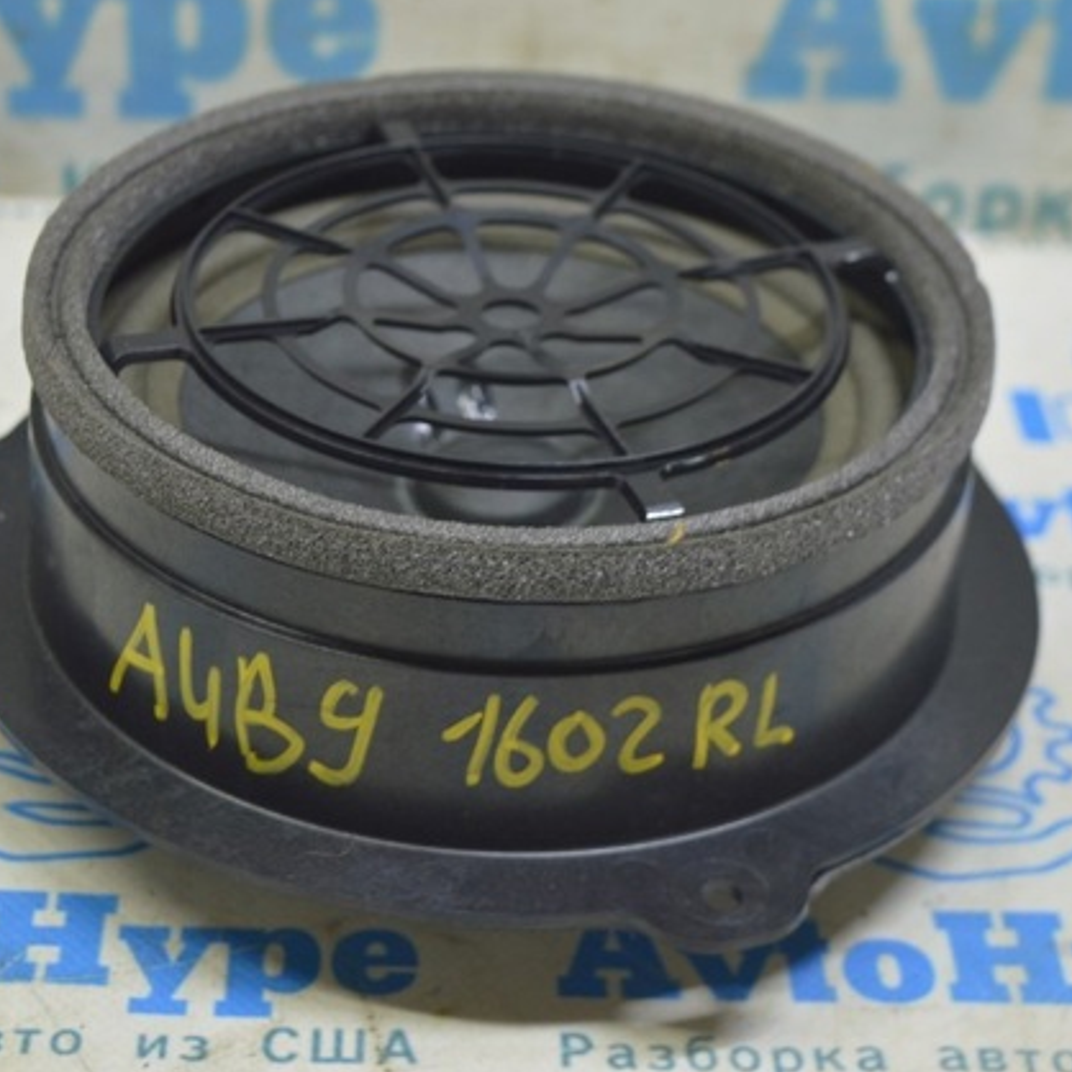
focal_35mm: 78
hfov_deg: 22.2
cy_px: 535
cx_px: 462
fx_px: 2733
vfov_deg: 22.2
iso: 400
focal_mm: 40
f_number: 5.6
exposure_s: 1/20
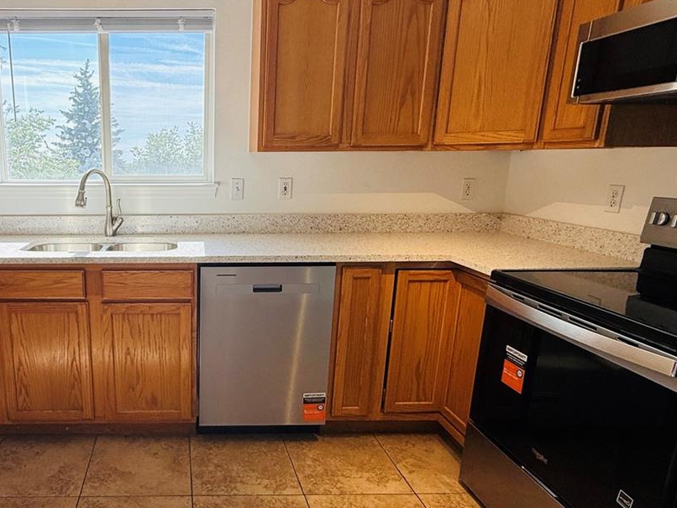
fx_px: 489
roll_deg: -0.1
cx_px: 183
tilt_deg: -13.6
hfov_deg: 65.8
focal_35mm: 25
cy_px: 272
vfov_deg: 54.9
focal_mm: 2.22
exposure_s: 1/285
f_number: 2.2
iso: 64
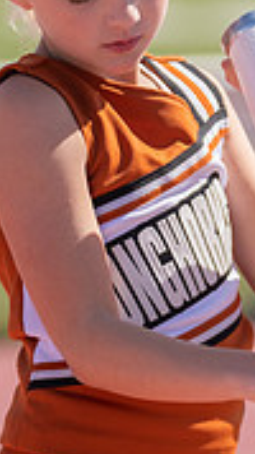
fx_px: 6834
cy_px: 34
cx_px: 123
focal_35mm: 568
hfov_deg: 2.1
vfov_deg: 3.8
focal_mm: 150
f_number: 2.8
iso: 100
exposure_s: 1/2000
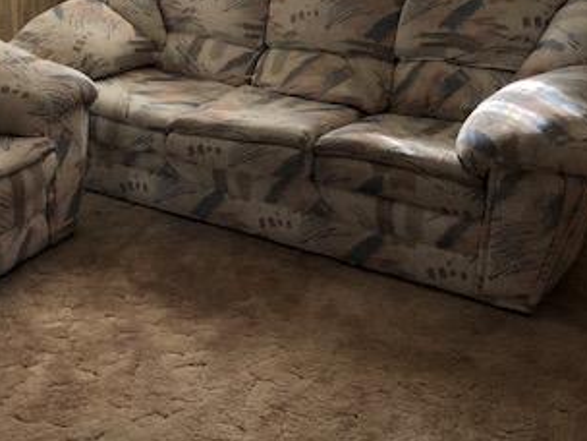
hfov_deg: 32.4
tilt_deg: -14.3
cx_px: 197
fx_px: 1000
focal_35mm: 59
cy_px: 103
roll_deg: -0.3
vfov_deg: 24.5
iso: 40
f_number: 1.8
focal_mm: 3.99
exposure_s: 1/30
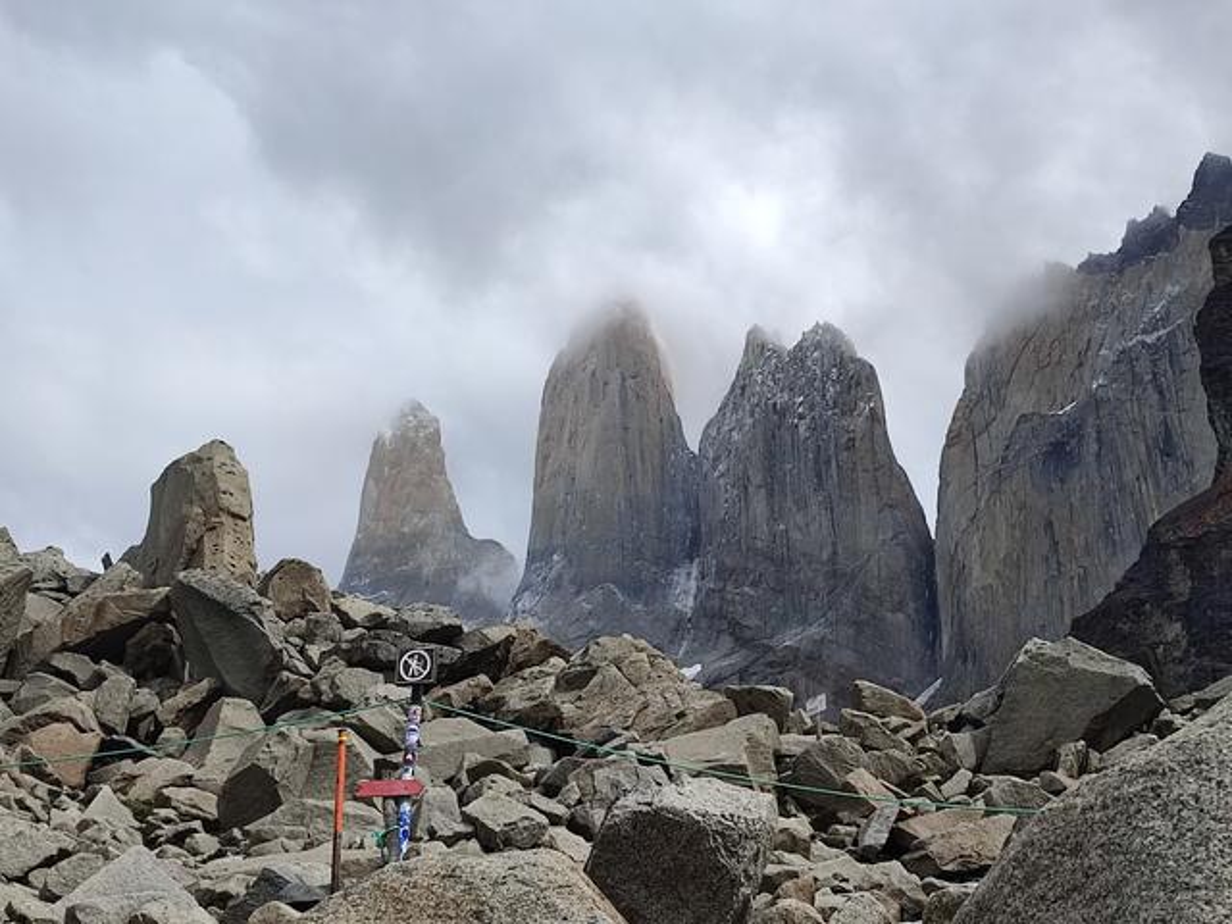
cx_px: 616
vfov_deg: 54.9
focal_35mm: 25
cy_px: 462
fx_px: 890
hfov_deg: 69.4
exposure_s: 1/743
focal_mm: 6.04
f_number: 1.9
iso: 50
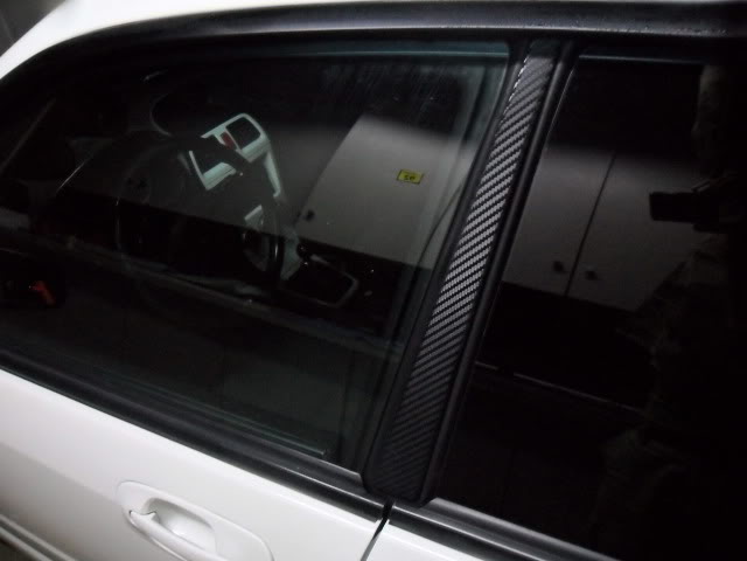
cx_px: 374
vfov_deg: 51.4
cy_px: 280
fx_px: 583
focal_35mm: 27
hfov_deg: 65.3
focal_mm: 4.9
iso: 800
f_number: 3.5
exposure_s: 1/15
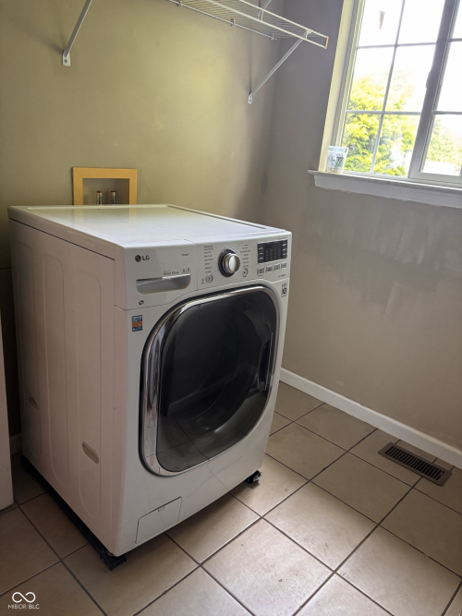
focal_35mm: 26
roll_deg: -6.0
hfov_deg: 53.0
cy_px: 308
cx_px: 231
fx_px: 463
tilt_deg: -19.7
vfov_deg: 67.3
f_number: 1.6
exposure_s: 1/60
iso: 250
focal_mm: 5.96
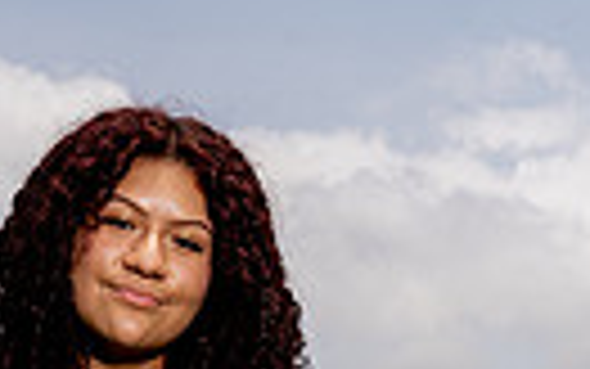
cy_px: 922
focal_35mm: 158
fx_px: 2542
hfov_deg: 13.2
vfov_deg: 7.7
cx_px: 239
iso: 100
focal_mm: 45
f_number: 11
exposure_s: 1/250
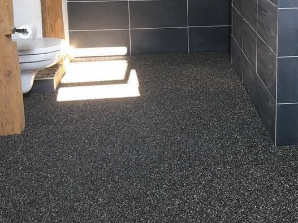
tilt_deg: -13.9
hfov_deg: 34.0
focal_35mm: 55
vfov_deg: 25.7
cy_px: 20
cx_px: 234
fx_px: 473
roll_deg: -0.6
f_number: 2.2
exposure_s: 1/33
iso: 50
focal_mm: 4.15
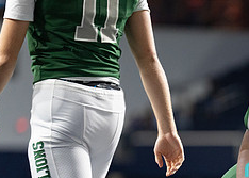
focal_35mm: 490
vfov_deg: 2.9
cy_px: 204
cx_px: 269
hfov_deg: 4.1
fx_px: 3464
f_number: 2.8
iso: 2000
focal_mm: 182
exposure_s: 1/400
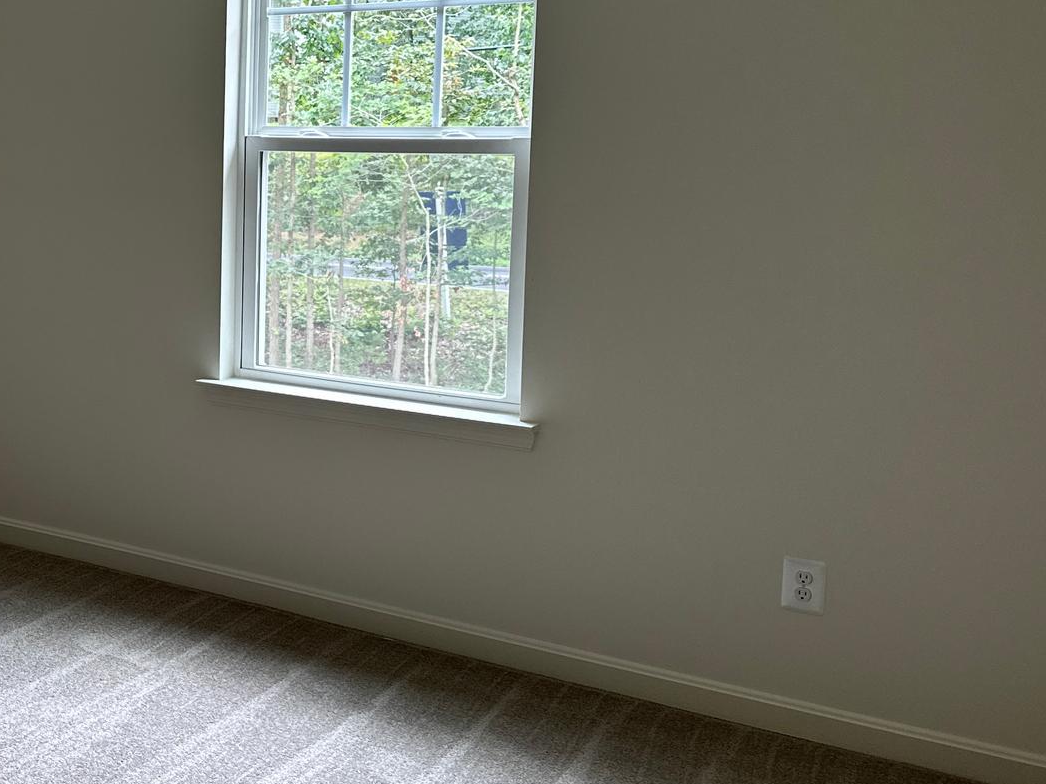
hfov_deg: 37.3
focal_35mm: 47
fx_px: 1420
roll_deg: -1.0
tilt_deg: -5.4
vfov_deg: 30.7
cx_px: 71
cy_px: 271
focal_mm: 6.86
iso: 160
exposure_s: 1/120
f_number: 1.78
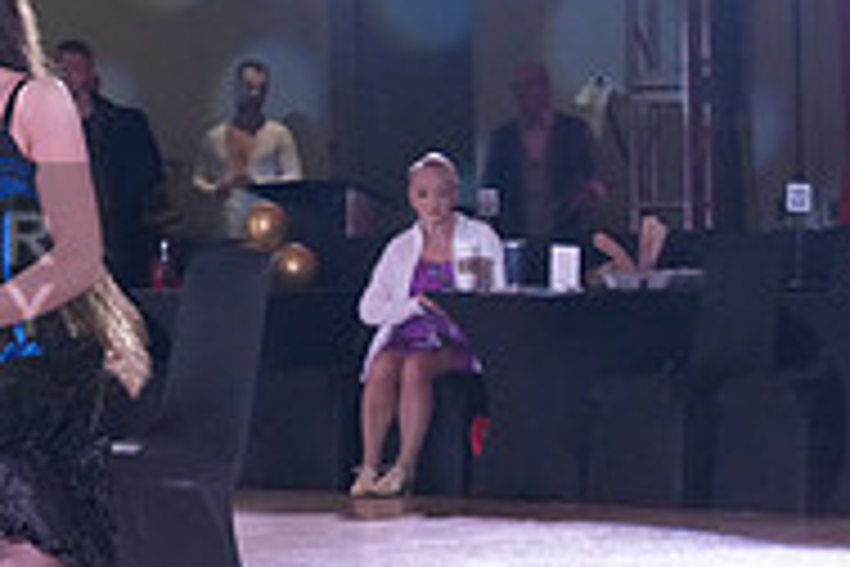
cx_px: -382
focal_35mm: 236
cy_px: 281
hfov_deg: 8.5
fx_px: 5572
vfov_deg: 5.8
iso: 5000
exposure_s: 1/250
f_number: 5.6
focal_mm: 77
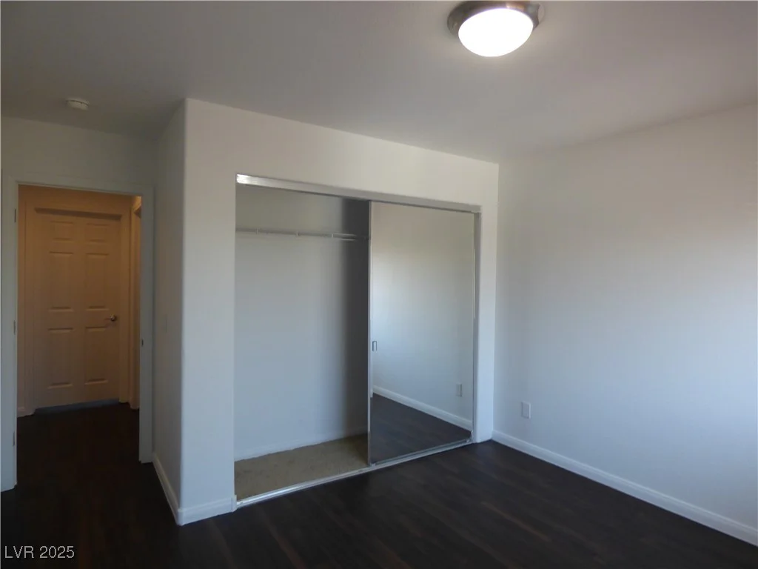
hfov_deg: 81.7
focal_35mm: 20
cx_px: 379
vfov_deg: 66.0
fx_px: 438
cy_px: 284
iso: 200
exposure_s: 1/125
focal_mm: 3.58
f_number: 2.8
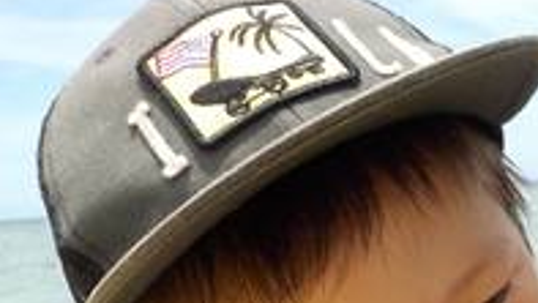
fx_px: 1185
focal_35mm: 83
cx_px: 636
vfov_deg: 13.5
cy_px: 485
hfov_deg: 23.5
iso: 125
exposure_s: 1/1000
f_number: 3.3
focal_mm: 4.1
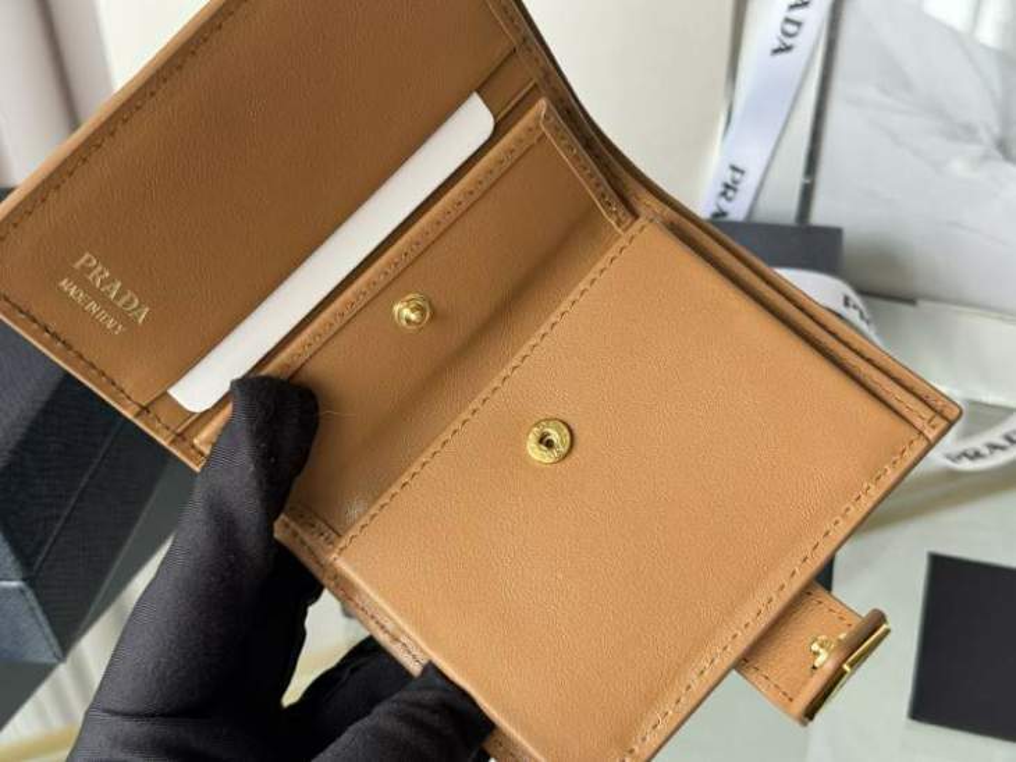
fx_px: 1408
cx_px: 508
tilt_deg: -39.3
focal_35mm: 48
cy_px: 381
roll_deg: +3.2
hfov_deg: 39.7
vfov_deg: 30.2
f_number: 1.78
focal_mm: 6.76
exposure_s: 1/156
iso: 64
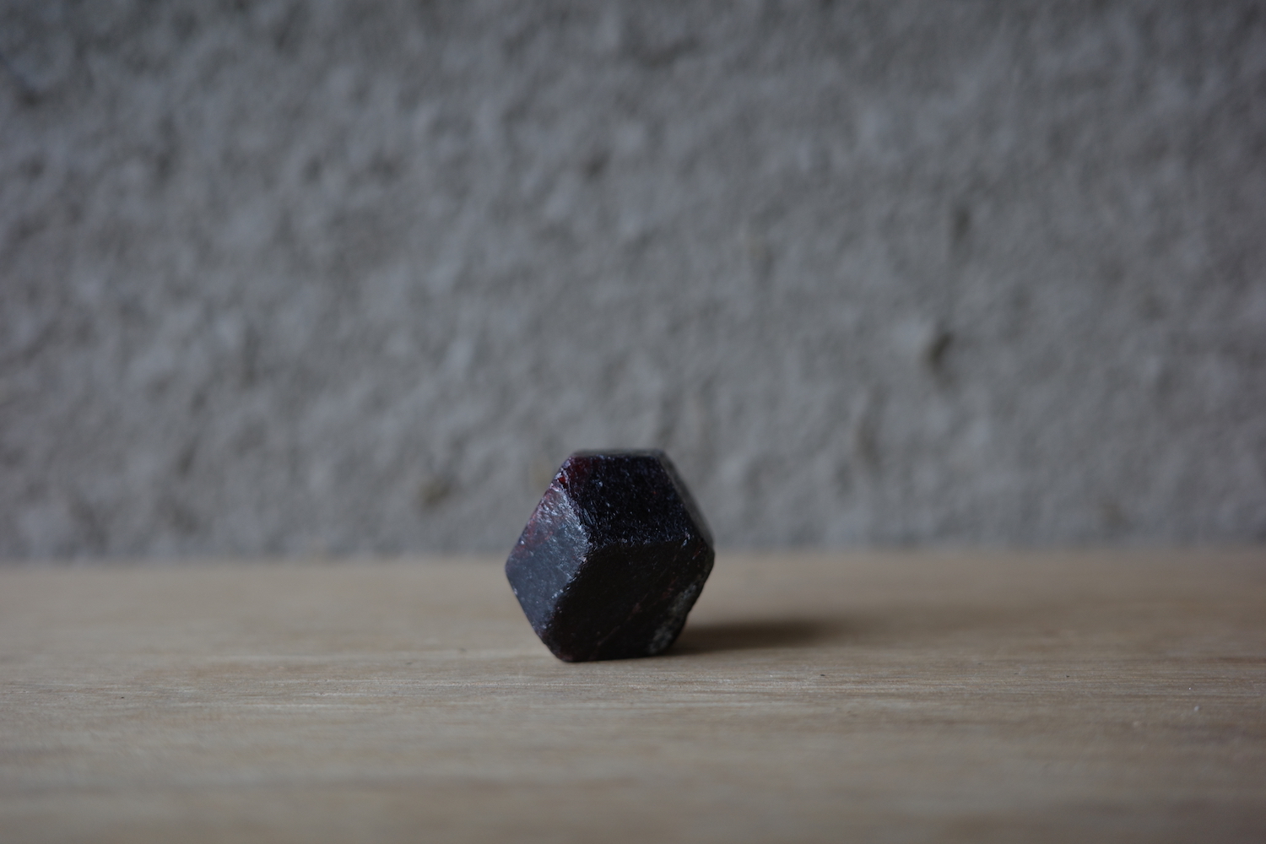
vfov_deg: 33.4
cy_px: 422
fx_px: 1407
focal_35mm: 40
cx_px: 633
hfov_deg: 48.5
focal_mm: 26
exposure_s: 1/80
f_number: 2.8
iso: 200
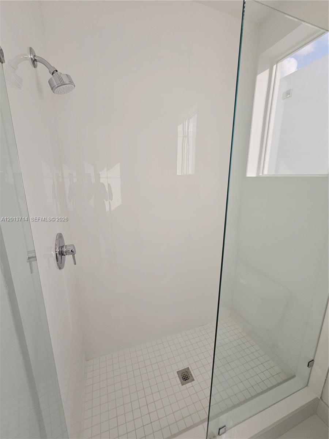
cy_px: 220
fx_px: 165
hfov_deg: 89.9
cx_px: 164
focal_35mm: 13
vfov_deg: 106.2
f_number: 2.2
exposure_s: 1/77
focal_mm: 2.2
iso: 64
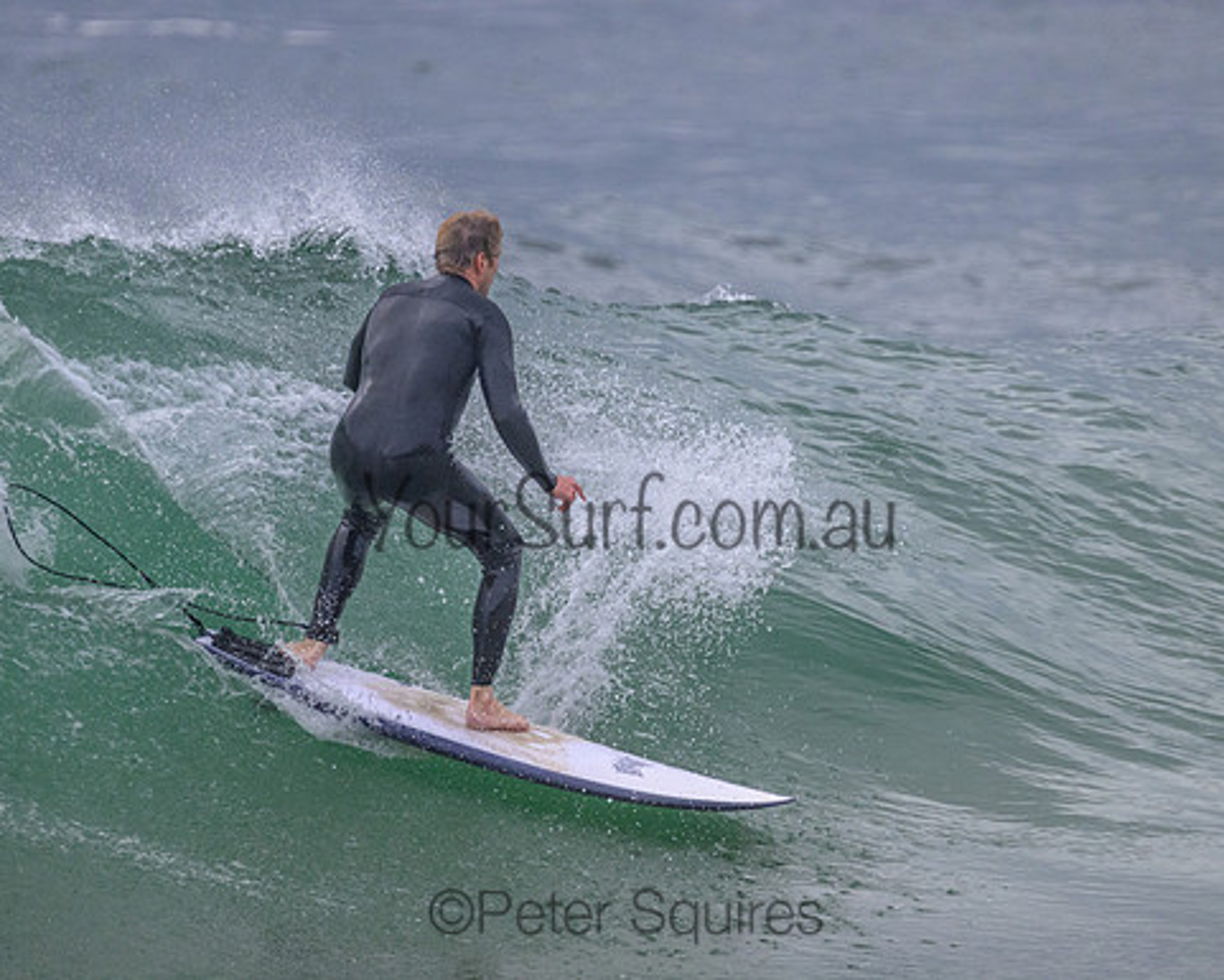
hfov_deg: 2.1
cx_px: 626
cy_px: 490
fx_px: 32827
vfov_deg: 1.7
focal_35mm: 906
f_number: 11
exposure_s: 1/1600
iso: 3200
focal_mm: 800
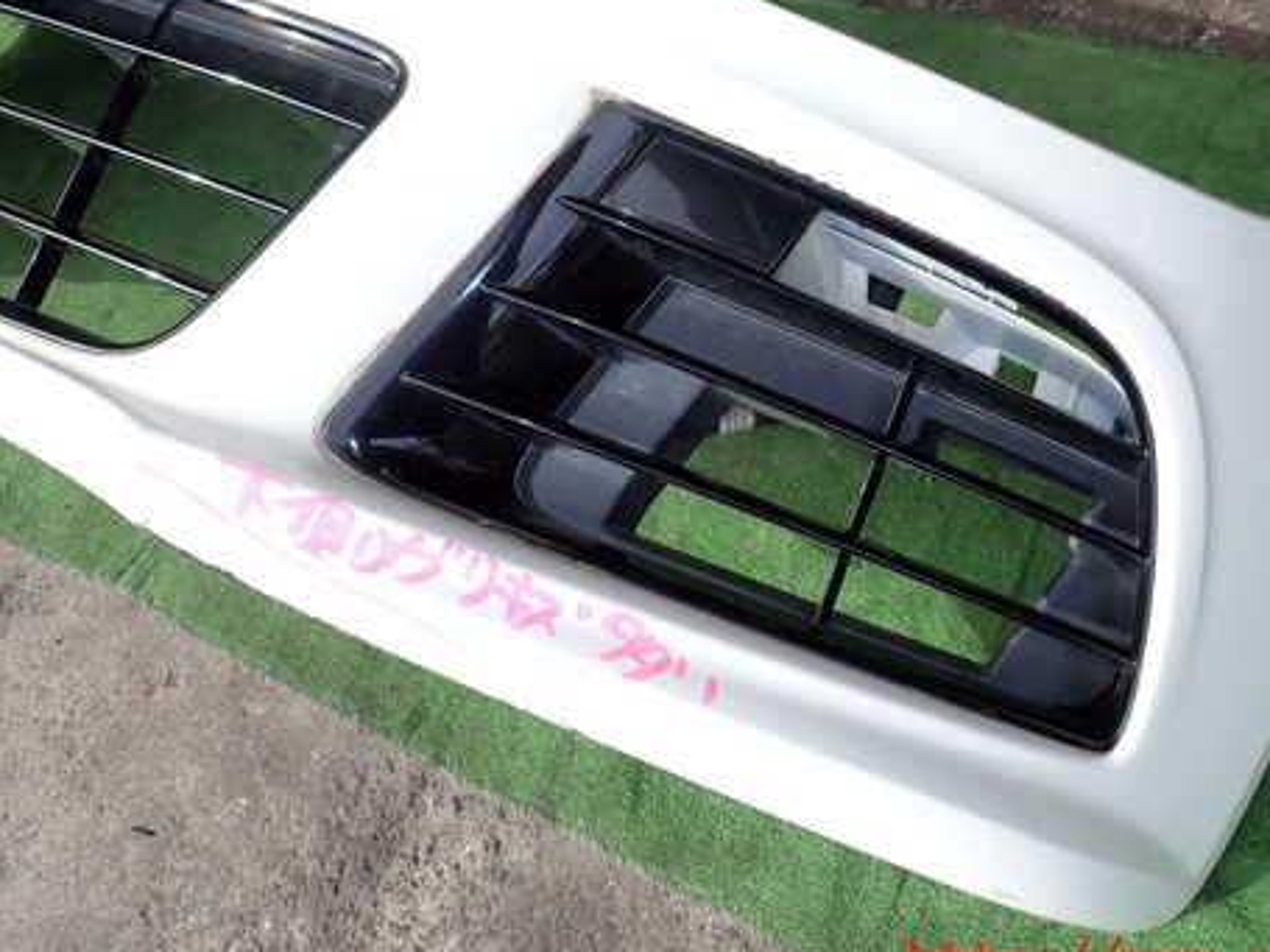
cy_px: 374
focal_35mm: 33
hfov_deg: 55.3
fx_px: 1210
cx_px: 701
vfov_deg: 42.7
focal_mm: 4.5
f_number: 2.8
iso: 100
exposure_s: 1/400
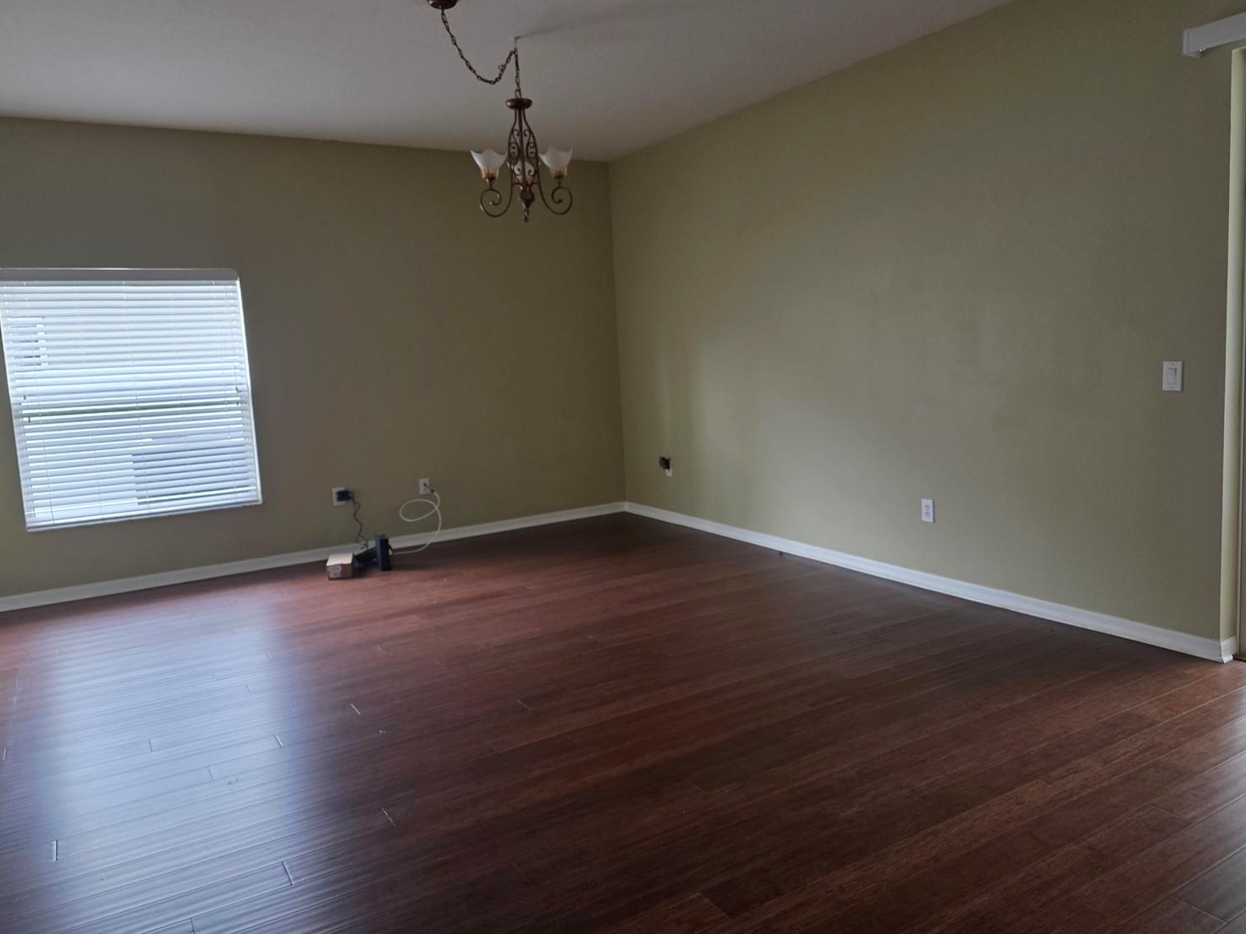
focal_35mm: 25
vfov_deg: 54.8
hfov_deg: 69.3
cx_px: 655
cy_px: 437
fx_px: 900
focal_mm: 6.3
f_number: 1.7
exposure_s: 1/120
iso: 320
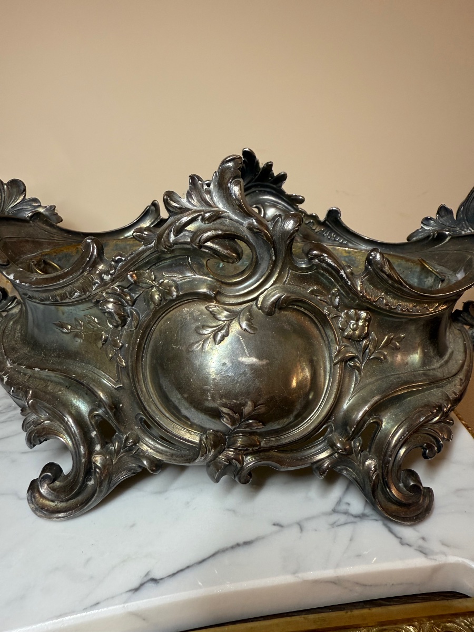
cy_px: 316
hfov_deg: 56.8
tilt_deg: -19.7
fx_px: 438
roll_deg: -1.7
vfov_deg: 71.6
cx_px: 237
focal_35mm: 24
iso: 160
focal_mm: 2.22
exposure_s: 1/99
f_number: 2.2
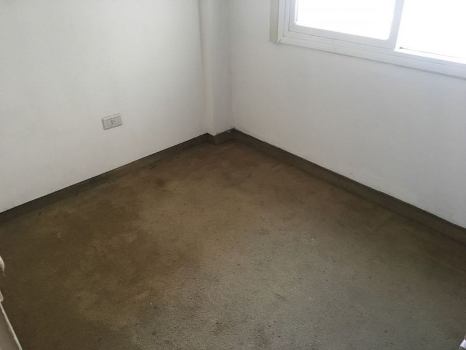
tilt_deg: -31.3
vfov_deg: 48.2
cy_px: 175
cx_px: 233
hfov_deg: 61.7
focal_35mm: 29
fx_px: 390
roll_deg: +0.7
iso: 160
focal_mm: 4.15
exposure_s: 1/33
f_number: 2.2
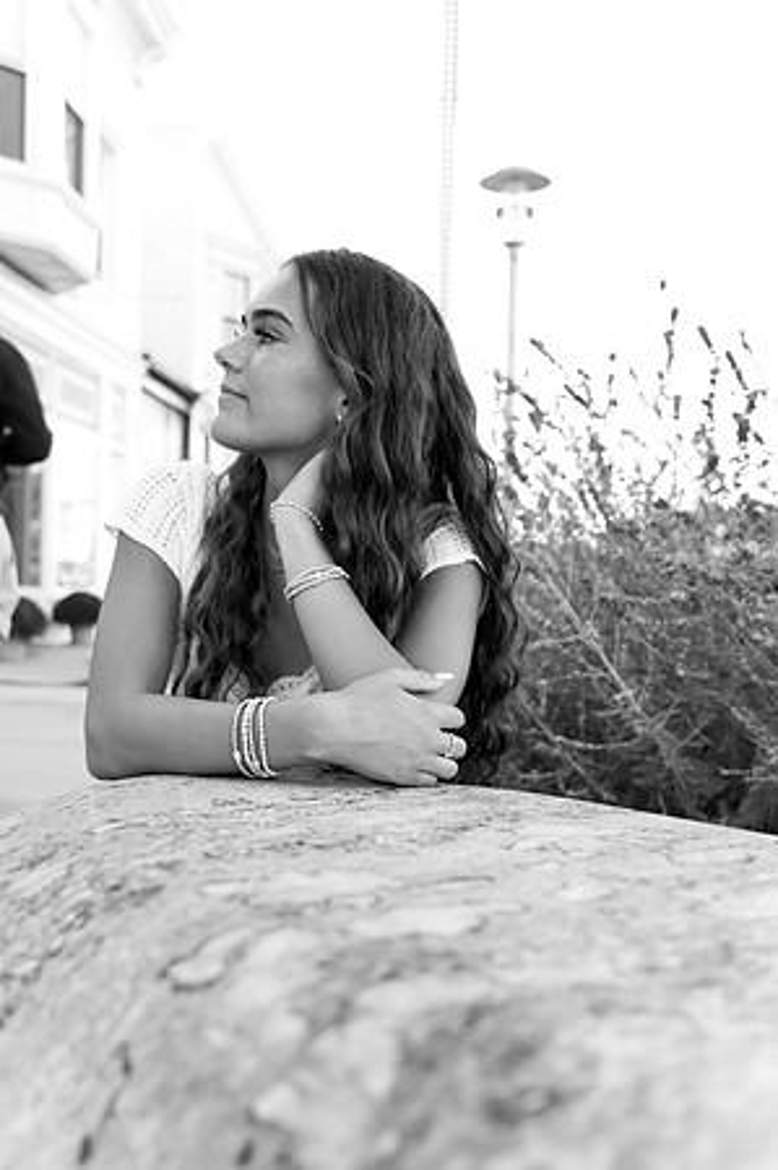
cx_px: 389
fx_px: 1056
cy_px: 585
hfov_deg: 40.4
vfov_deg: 58.0
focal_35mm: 32
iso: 1600
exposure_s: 1/1250
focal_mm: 32.5
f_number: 4
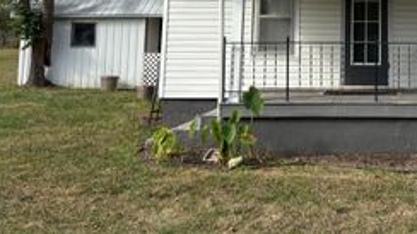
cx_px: 364
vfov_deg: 19.8
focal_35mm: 58
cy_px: -25
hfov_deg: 34.3
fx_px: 641
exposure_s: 1/2985
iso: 50
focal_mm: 5.96
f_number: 1.6
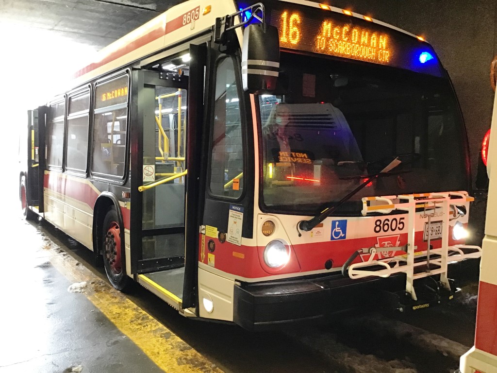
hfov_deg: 58.4
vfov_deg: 45.4
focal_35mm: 31
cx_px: 248
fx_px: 445
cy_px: 186
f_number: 2.4
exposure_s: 1/30
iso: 160
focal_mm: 3.3
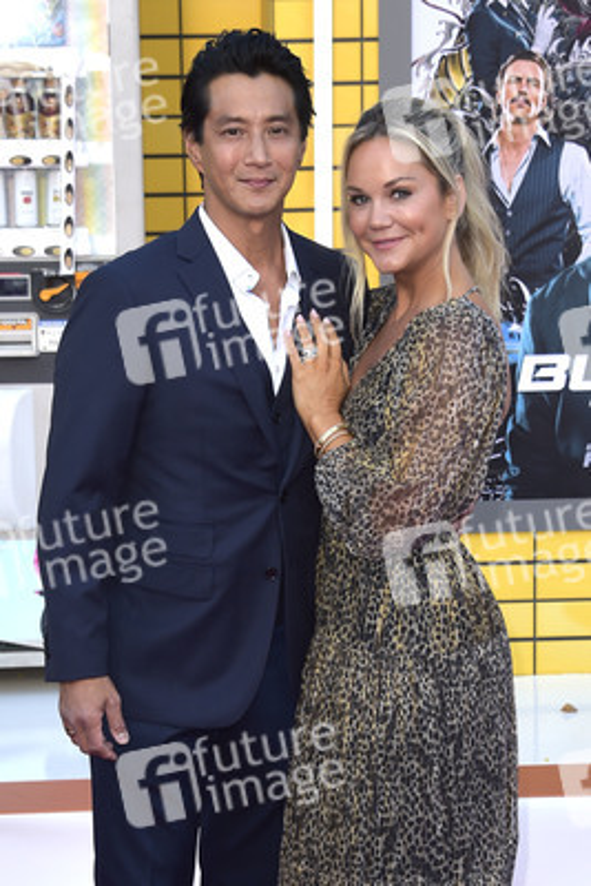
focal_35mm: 72
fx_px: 1771
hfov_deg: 18.9
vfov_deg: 28.1
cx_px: 296
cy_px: 443
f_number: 7.1
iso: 400
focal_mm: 72
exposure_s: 1/250
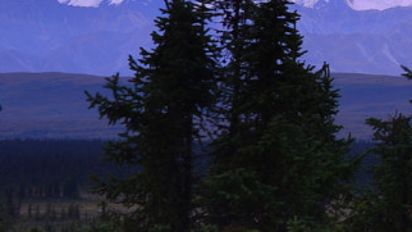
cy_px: -121
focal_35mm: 253
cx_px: 1245
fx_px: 2763
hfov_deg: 7.5
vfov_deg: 4.8
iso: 100
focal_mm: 38
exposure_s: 5
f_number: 18
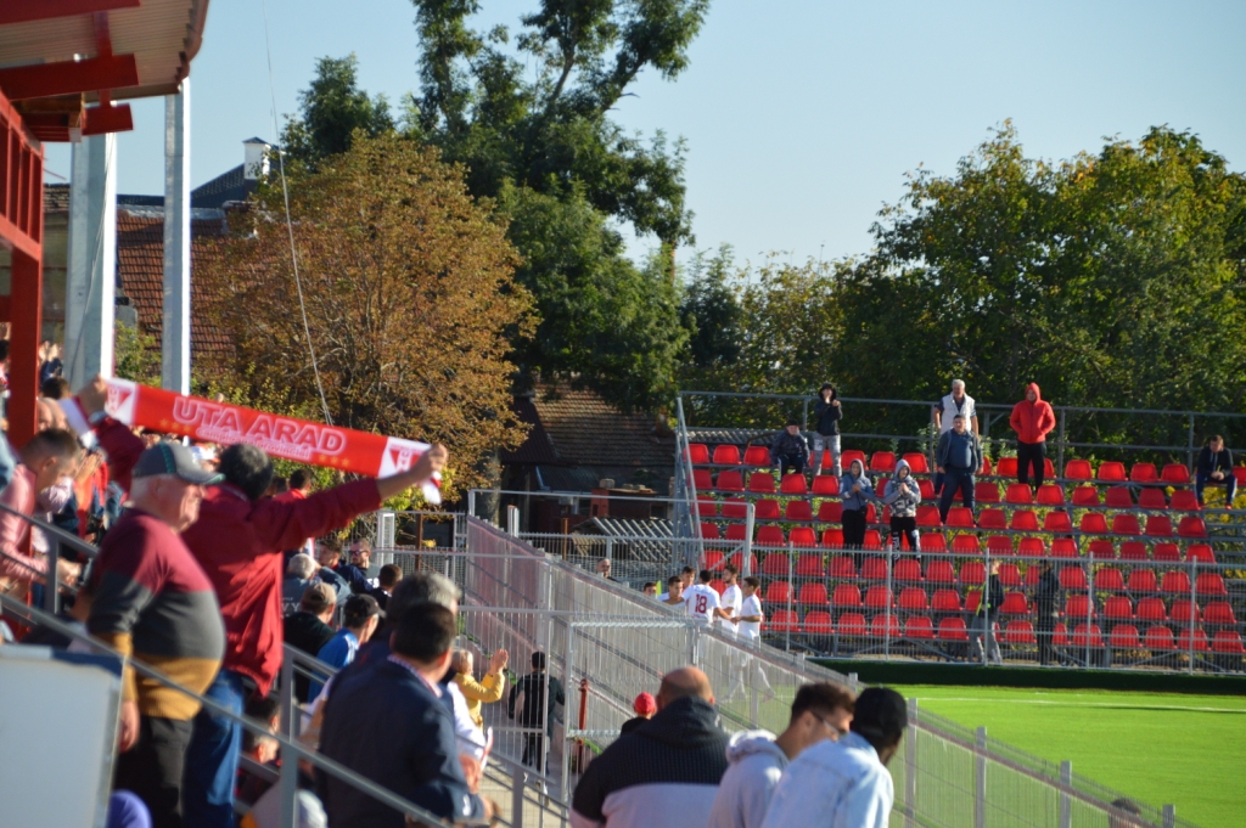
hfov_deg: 12.2
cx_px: 623
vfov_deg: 8.2
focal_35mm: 168
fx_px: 5810
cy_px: 414
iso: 720
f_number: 5.6
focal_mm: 112
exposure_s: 1/500
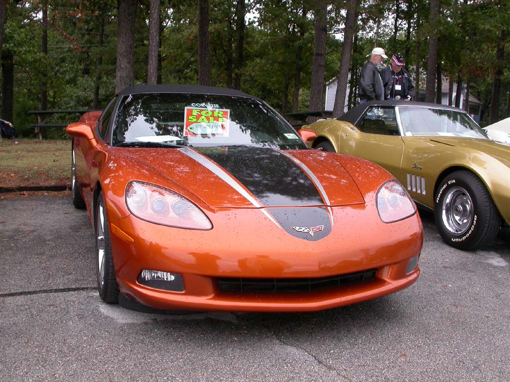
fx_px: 560
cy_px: 191
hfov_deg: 49.0
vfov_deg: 37.7
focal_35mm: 38
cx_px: 255
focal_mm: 7.85
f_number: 4.7
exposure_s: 1/117
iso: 100
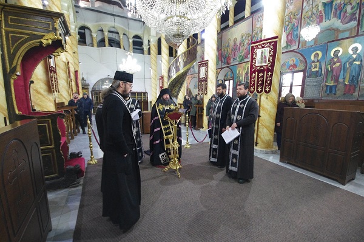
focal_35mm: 15
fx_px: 151
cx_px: 182
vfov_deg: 77.1
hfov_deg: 100.5
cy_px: 121
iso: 3200
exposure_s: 1/13
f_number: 4
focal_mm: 10
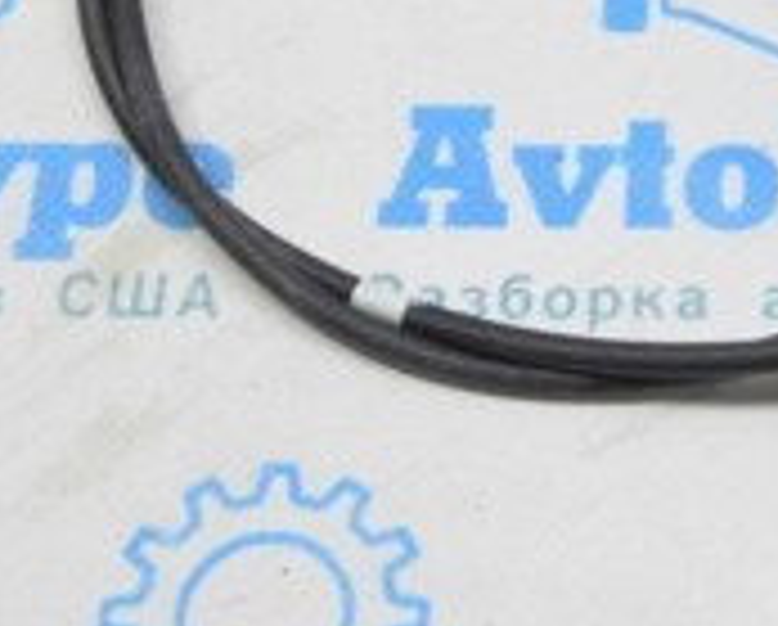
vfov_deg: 11.2
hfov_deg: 13.9
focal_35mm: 135
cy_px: -214
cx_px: 895
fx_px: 3114
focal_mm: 26
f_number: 20
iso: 6400
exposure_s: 1/20
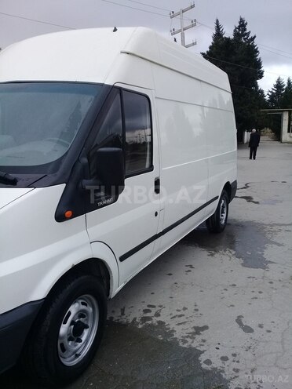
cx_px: 146
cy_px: 194
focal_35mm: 31
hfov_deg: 45.4
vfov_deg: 58.4
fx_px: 349
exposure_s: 1/228
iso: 50
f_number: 2.2
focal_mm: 3.3
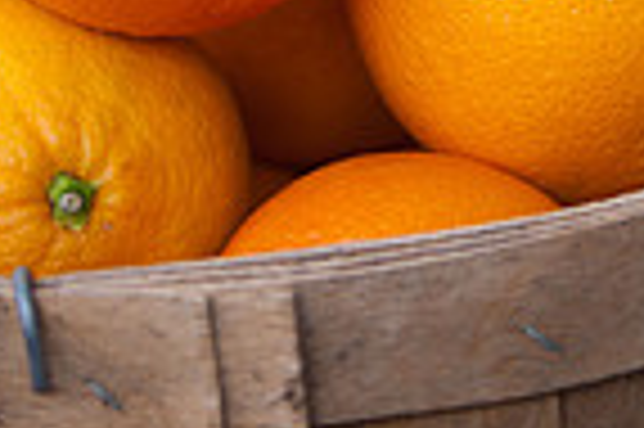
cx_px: 482
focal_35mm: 235
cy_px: -378
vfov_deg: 5.7
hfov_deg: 8.8
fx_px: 4199
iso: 200
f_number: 2.8
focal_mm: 58
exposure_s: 1/160
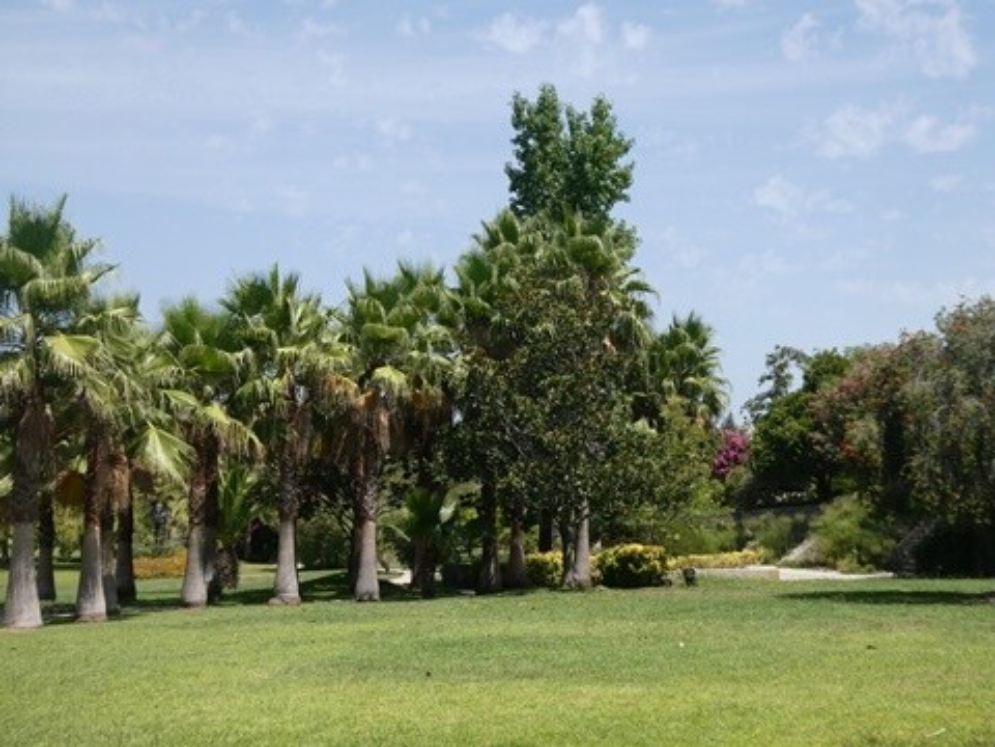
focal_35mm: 44
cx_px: 498
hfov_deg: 42.9
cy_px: 374
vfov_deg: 32.9
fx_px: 1265
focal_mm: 7.8
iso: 80
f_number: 3.9
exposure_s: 1/640
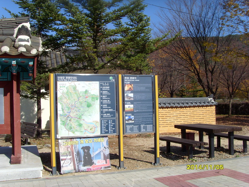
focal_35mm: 36
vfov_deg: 39.7
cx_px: 124
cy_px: 94
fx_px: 259
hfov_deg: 51.4
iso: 80
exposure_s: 1/500
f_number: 5.5
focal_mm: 6
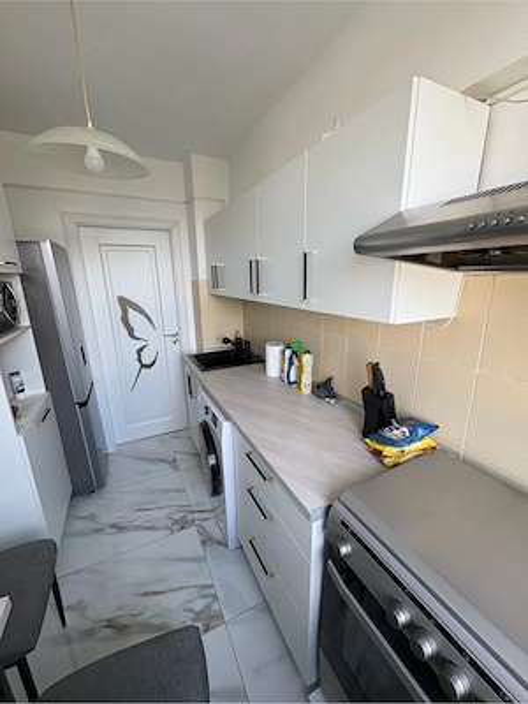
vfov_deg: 102.1
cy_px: 352
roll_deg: +0.3
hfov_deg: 85.7
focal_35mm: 14
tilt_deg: -14.6
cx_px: 264
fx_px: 285
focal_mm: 2.22
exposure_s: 1/99
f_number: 2.2
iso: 80
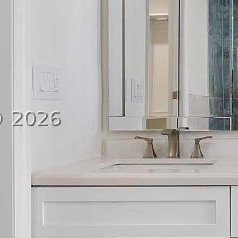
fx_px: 443
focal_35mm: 57
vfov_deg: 30.0
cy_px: 117
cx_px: 307
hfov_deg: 25.9
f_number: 8
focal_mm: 10
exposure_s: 1/160
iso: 250
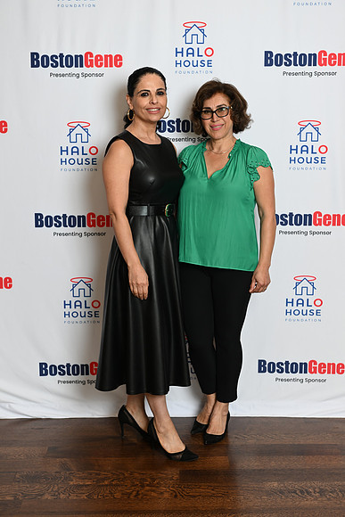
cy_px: 258
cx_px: 172
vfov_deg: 35.6
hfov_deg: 24.2
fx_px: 804
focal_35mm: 56
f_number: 3.5
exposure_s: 1/80
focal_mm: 56
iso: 200
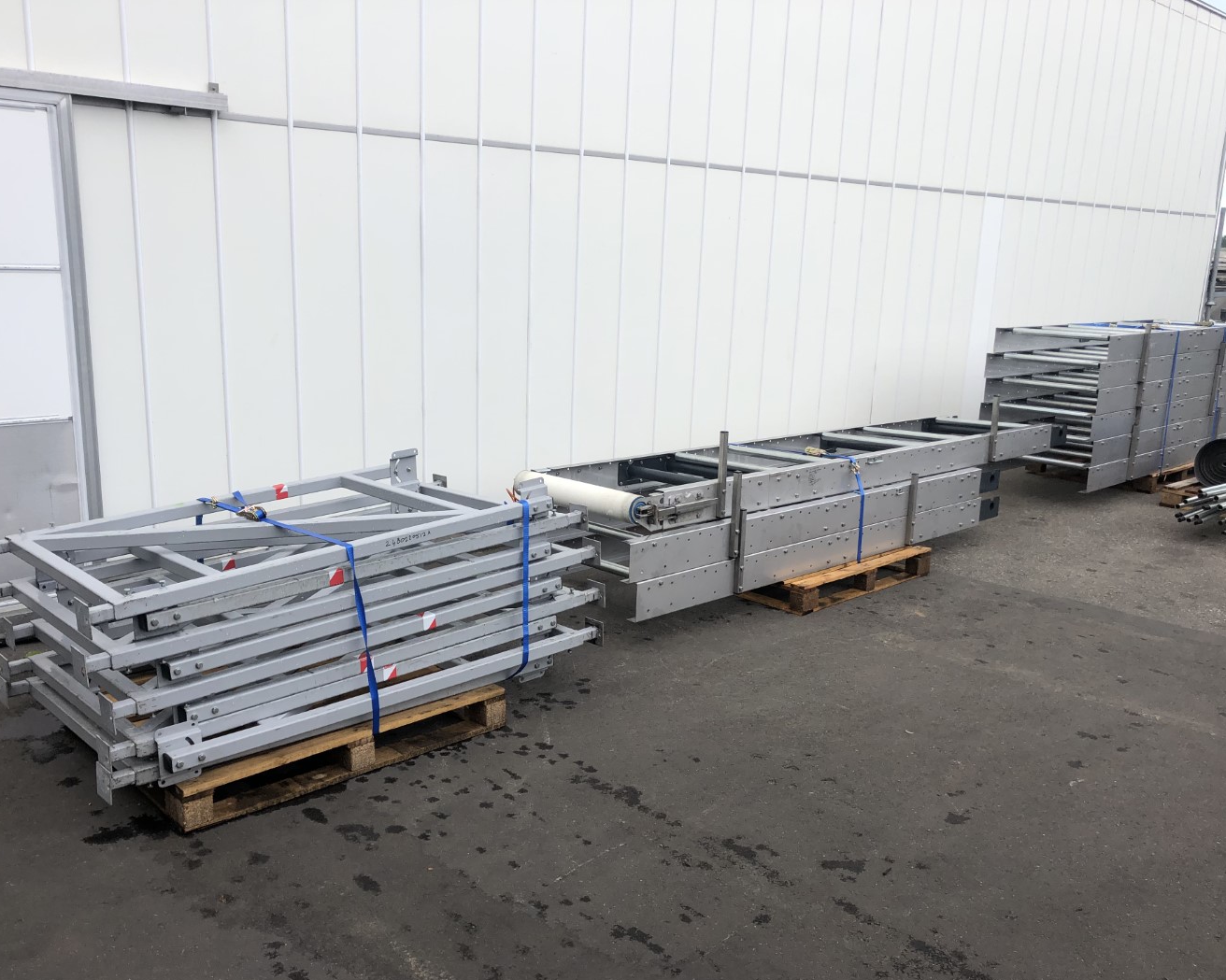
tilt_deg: -11.7
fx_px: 1088
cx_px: 572
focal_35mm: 30
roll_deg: +0.9
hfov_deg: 58.7
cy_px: 504
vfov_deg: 48.5
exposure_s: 1/1000
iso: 20
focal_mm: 4
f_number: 1.8
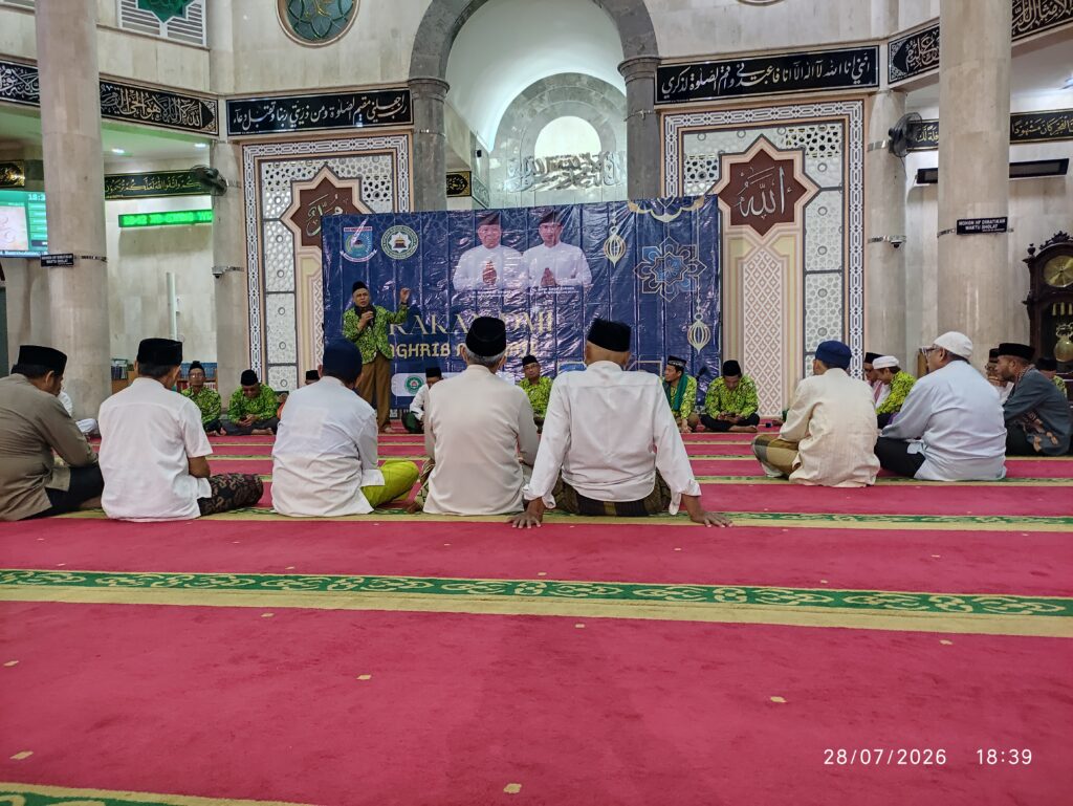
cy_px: 403
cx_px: 536
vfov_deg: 54.9
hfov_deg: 69.4
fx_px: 775
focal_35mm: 25
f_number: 1.89
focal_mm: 5.43
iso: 1350
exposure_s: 1/20
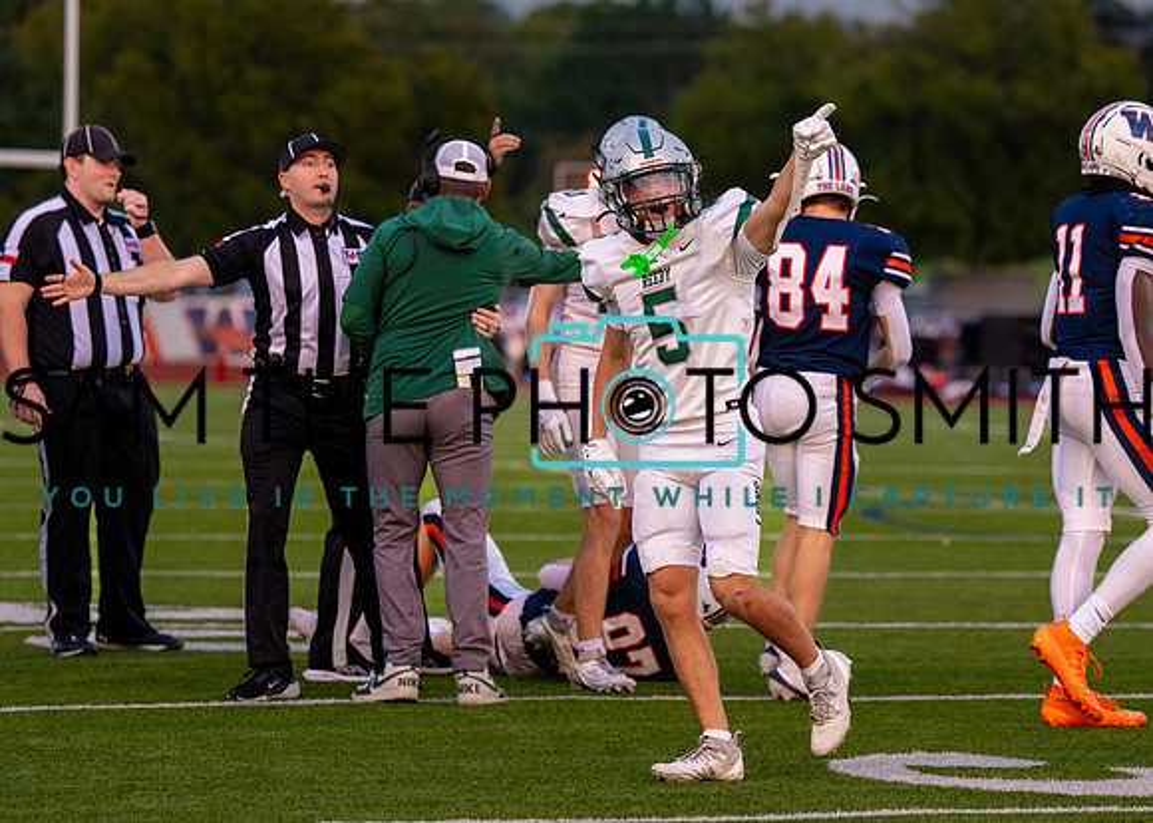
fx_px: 7074
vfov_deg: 6.7
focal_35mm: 216
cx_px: 772
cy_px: 311
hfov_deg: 9.3
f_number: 2.8
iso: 1250
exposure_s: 1/2000
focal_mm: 133
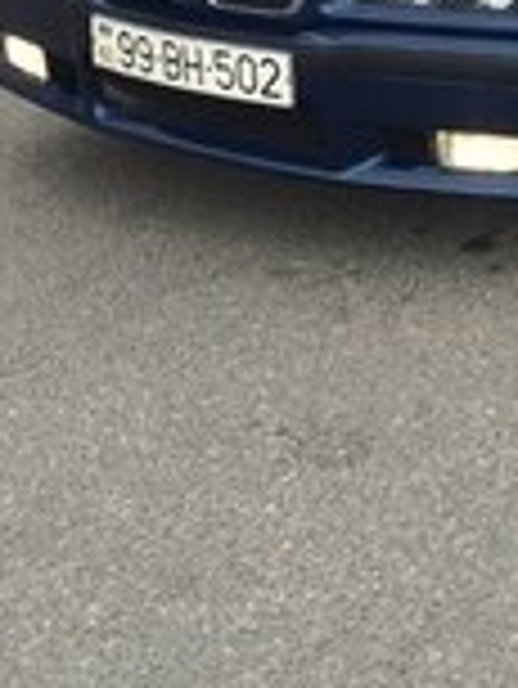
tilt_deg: -9.0
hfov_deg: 15.2
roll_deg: +2.1
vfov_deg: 18.9
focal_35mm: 94
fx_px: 1873
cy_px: -270
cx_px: 608
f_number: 2.2
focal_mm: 4.15
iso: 32
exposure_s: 1/441
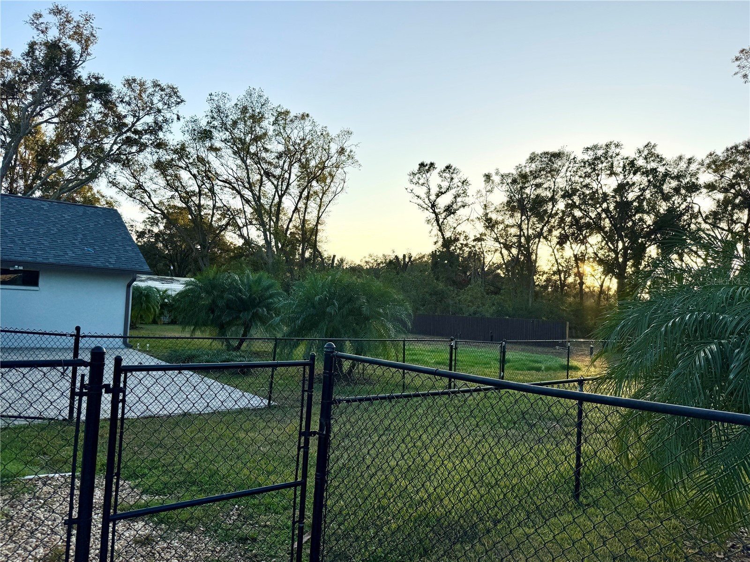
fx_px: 520
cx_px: 375
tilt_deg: +1.4
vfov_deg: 56.8
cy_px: 281
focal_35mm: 24
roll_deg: -3.4
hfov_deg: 71.6
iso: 80
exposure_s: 1/2105
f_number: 1.78
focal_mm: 6.76
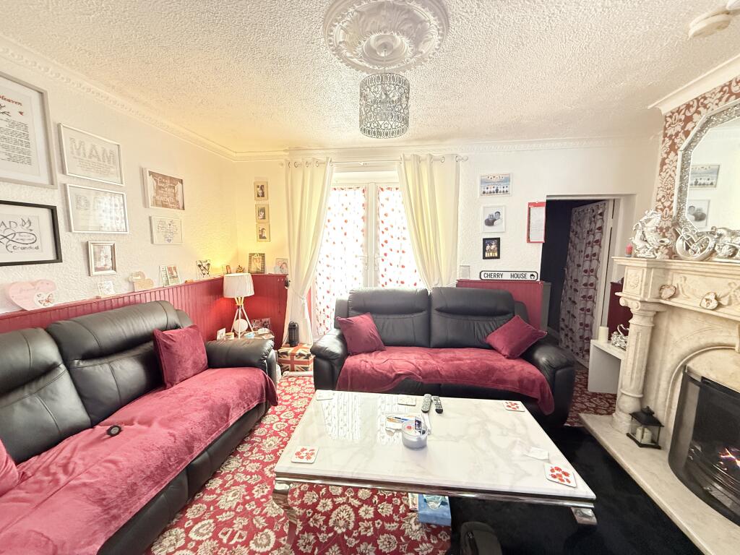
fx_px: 299
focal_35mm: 14
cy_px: 278
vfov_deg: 85.7
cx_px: 370
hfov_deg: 102.1
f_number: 2.2
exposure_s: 1/60
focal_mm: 2.22
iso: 640
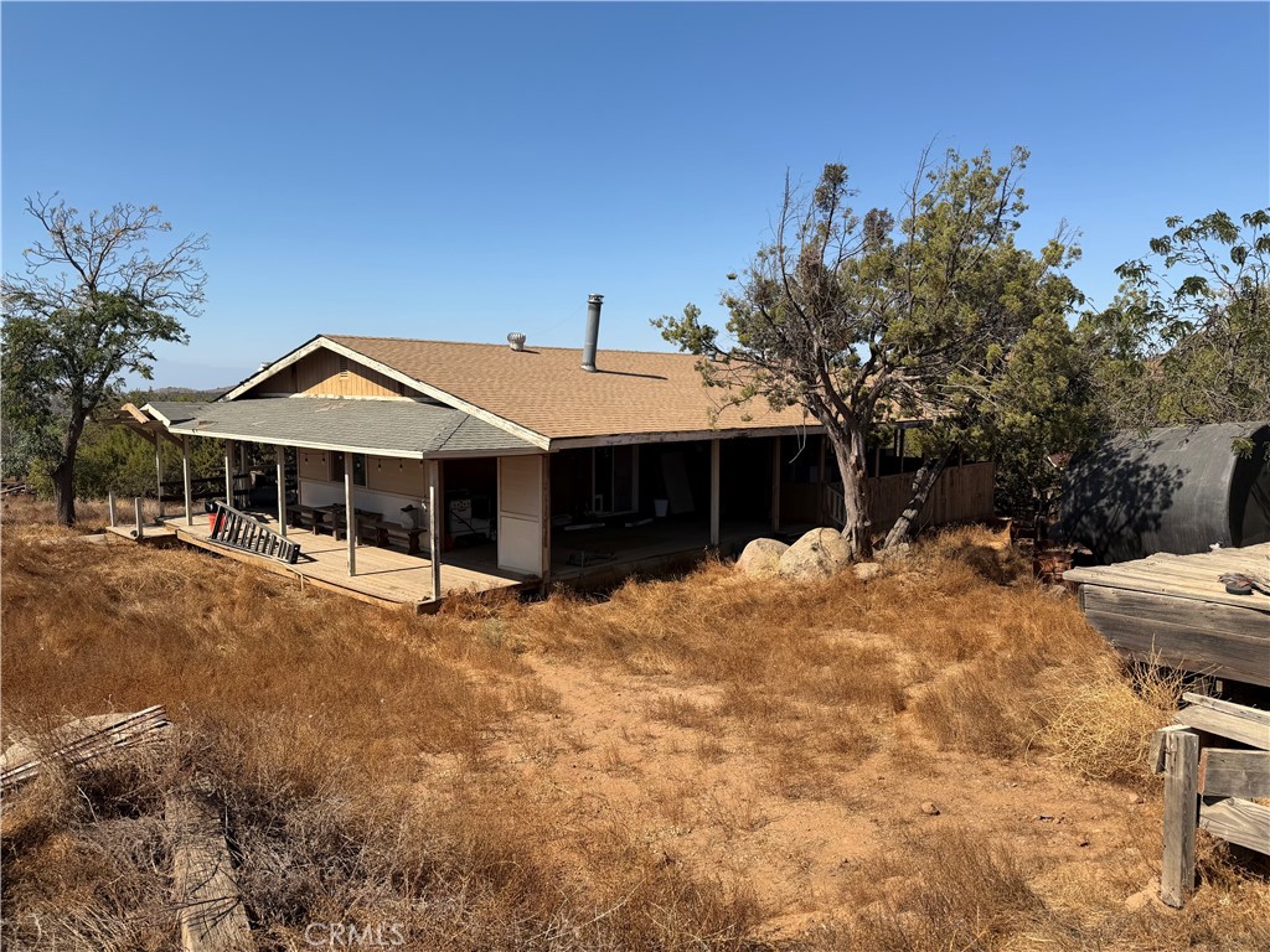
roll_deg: -0.8
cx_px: 635
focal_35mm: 24
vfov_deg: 56.8
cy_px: 476
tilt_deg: -6.6
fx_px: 881
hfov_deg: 71.6
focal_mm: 6.76
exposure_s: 1/4167
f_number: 1.78
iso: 80
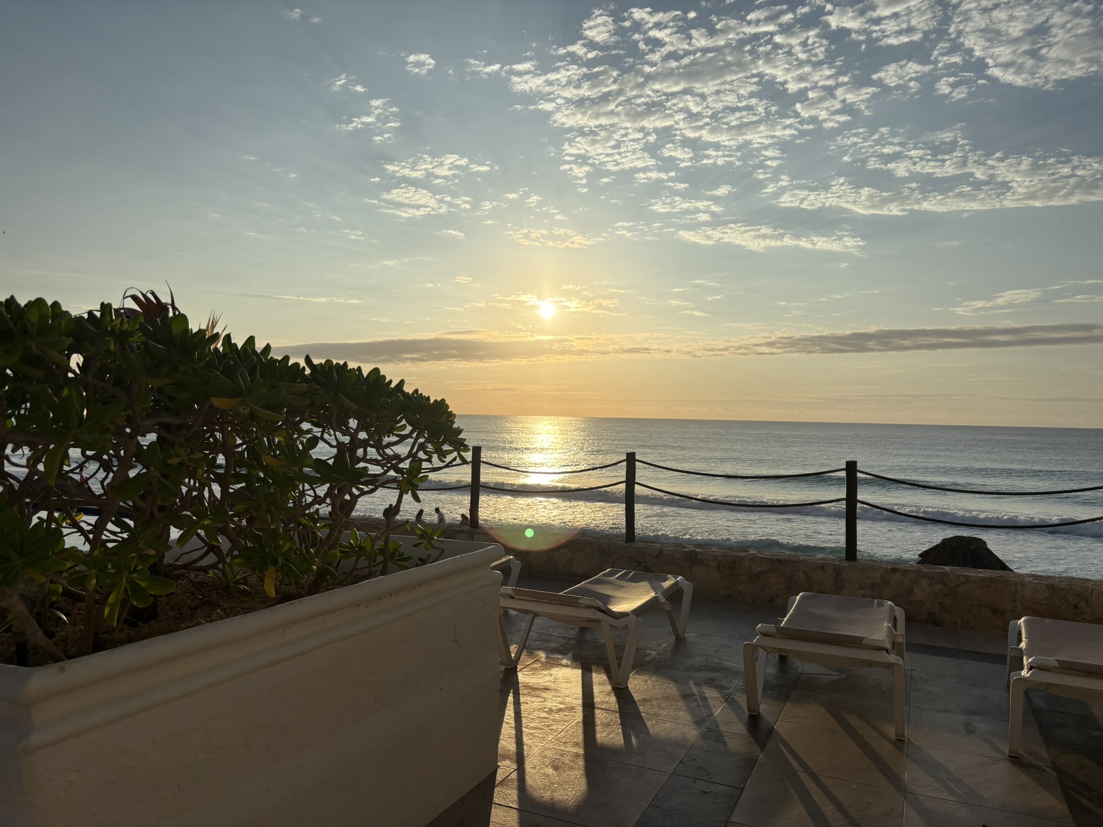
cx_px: 552
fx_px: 828
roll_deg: -1.1
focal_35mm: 26
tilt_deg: +0.4
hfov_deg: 67.3
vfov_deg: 53.1
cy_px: 414
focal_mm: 5.96
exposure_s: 1/10101
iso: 40
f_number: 1.6
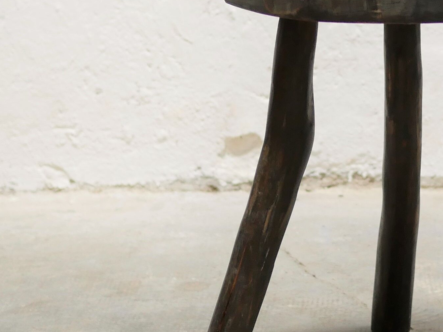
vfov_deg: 10.7
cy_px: 16
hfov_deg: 14.3
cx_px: 388
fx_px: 1753
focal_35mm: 137
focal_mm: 20
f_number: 1.7
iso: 400
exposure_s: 1/60
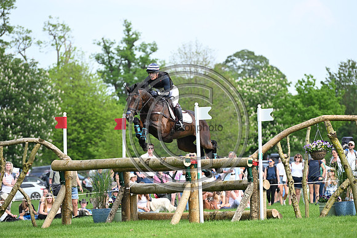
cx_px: 178
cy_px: 119
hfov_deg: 10.3
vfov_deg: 6.9
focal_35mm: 200
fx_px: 1984
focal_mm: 200
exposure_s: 1/1250
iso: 560
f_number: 5
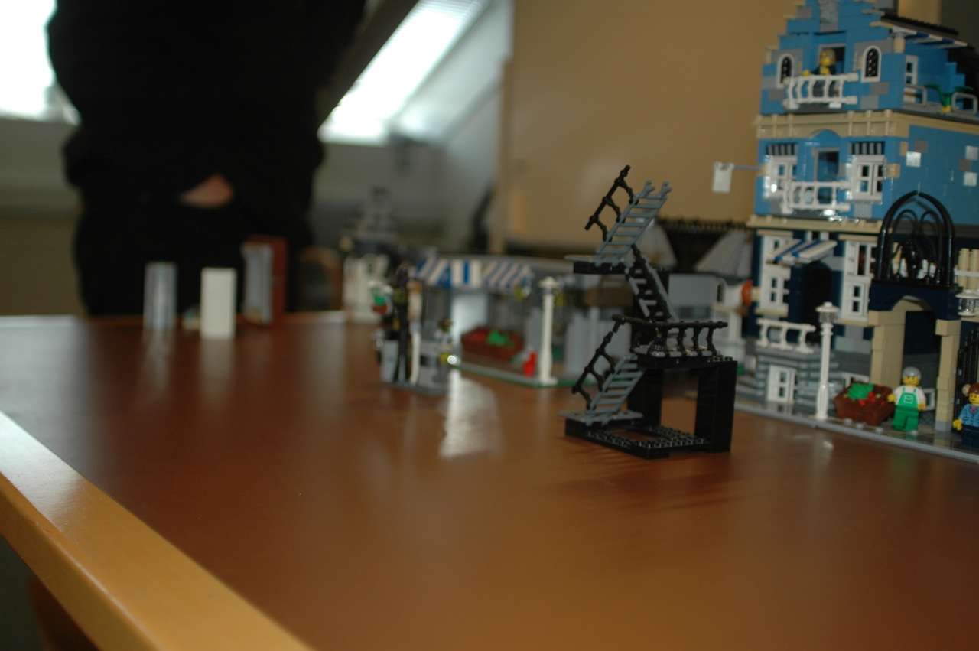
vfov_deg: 31.8
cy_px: 326
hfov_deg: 46.4
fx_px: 1141
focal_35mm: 42
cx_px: 490
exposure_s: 1/60
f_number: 2.8
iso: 200
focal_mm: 28
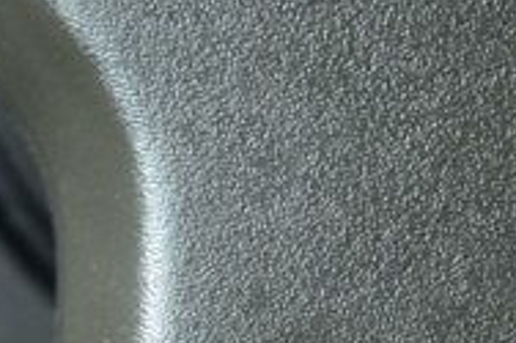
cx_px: 576
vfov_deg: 3.2
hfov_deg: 4.8
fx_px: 6086
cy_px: -11
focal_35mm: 425
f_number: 7.1
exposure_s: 1/25
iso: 400
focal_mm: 52
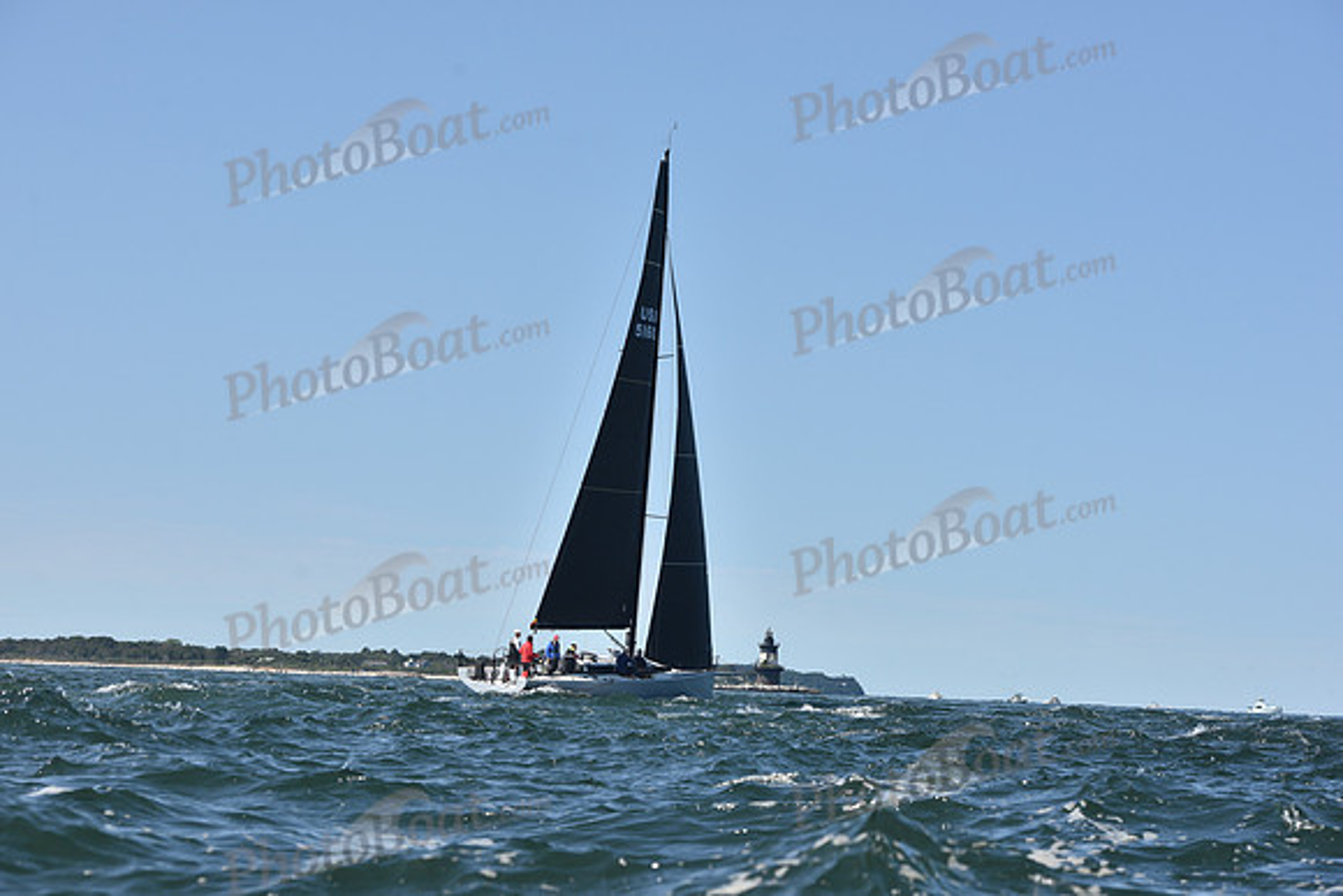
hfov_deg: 22.1
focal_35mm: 92
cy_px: 448
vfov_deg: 14.9
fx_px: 3433
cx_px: 672
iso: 250
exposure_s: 1/1250
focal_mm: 92
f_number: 8
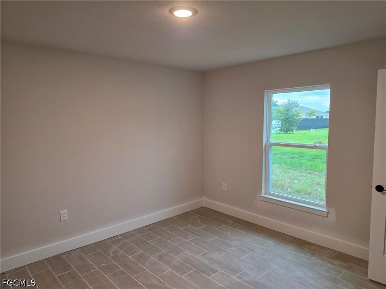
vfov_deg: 58.9
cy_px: 144
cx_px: 193
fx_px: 256
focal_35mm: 23
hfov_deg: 73.9
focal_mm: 6.5
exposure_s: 1/120
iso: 125
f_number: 1.4
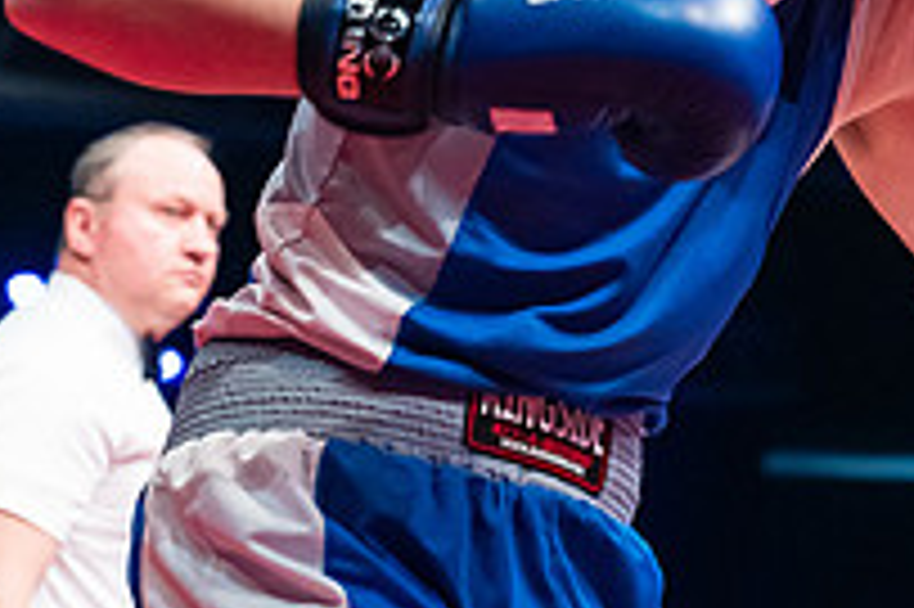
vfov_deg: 9.4
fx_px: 3628
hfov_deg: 13.7
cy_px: -214
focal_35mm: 143
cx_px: 1274
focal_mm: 50
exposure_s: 1/1000
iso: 4000
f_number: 2.8
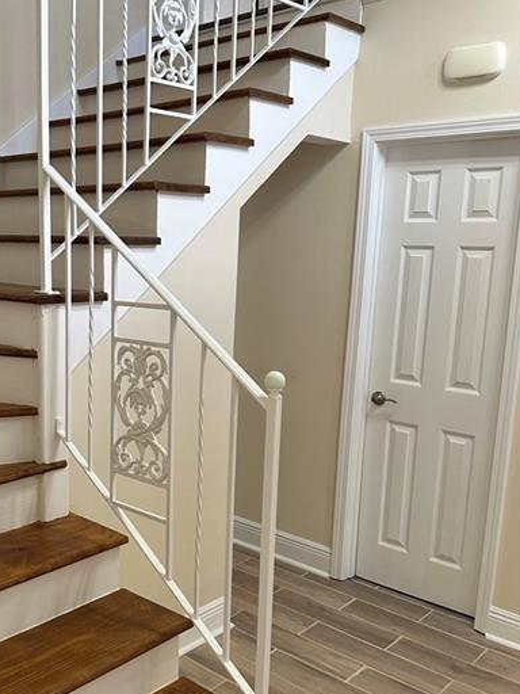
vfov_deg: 51.2
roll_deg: -1.1
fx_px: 721
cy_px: 389
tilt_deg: -10.5
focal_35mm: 36
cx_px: 139
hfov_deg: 38.8
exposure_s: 1/120
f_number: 1.78
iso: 160
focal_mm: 6.86
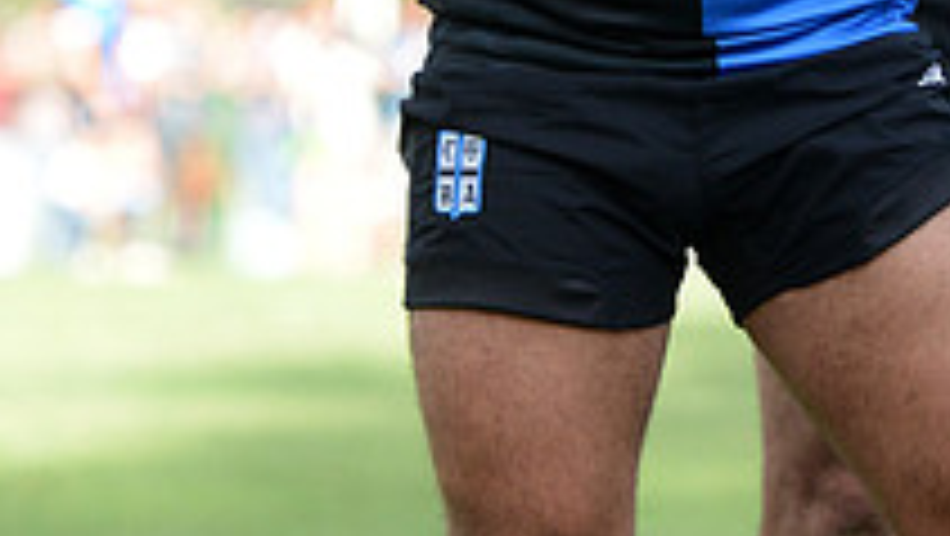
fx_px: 12679
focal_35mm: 503
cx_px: 855
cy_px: -236
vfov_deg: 2.4
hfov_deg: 4.3
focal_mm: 175
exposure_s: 1/800
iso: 800
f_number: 4
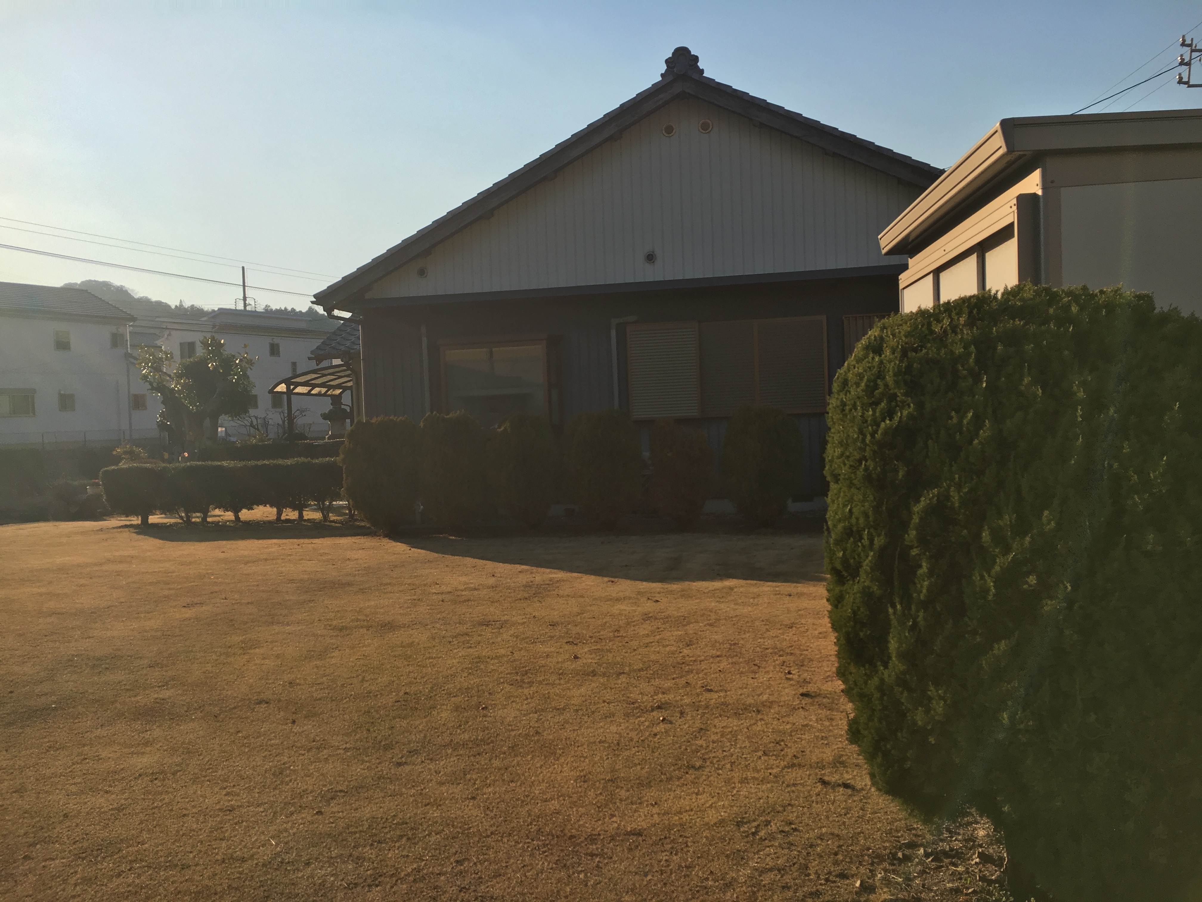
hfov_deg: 61.7
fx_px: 1007
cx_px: 601
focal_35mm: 29
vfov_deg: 48.2
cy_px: 451
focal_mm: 4.15
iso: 25
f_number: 2.2
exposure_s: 1/1603
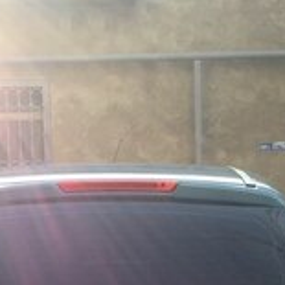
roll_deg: +1.2
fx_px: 764
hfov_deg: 21.1
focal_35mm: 82
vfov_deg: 18.8
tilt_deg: -10.9
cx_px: 136
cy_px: 421
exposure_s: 1/638
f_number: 2.2
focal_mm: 4.15
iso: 32
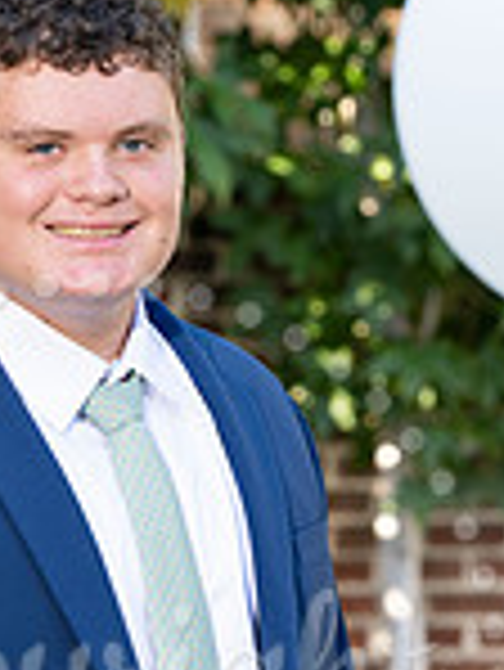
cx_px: 90
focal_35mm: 349
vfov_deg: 5.7
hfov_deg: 4.3
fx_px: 6765
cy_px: 688
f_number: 5.6
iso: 400
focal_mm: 120
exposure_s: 1/200
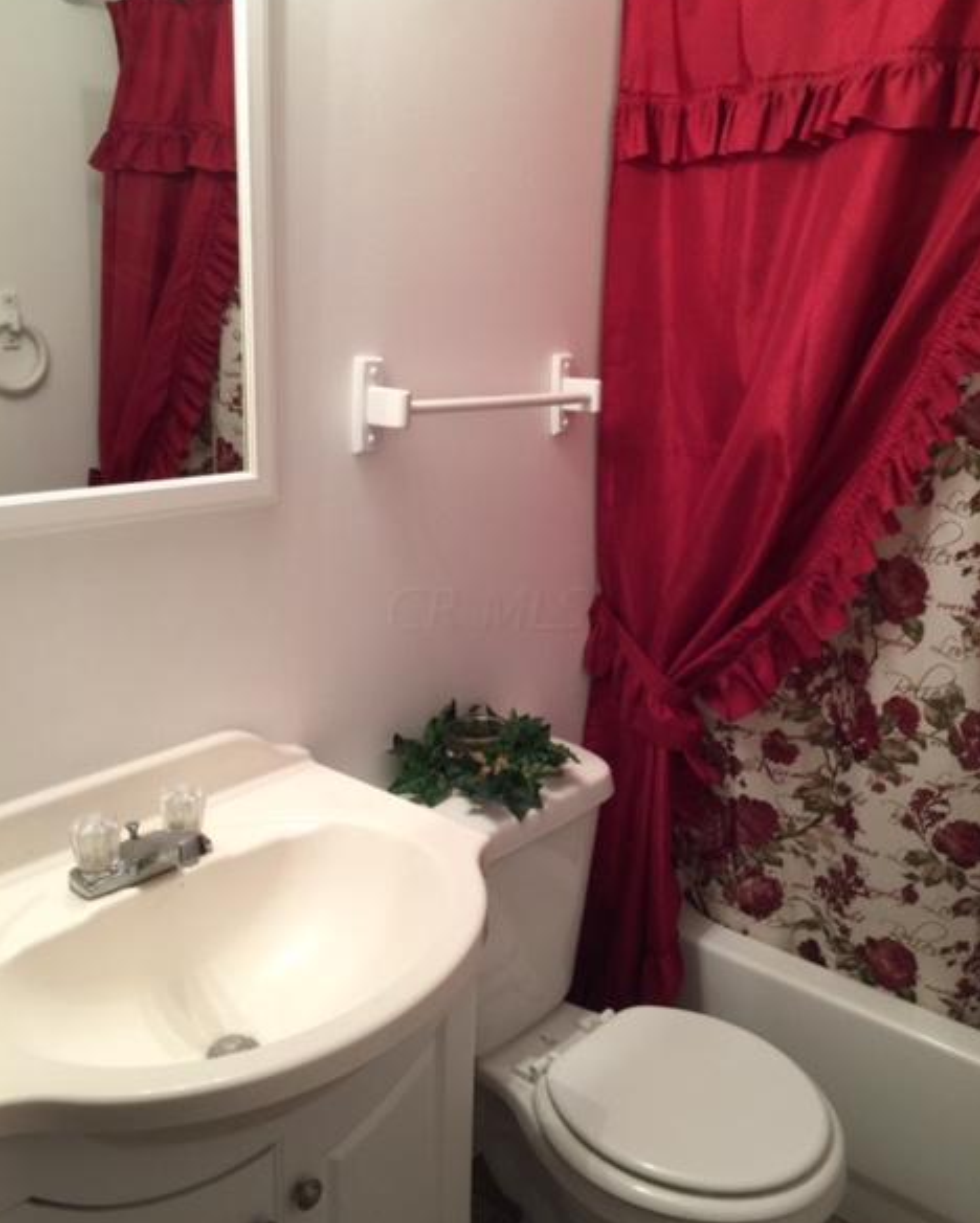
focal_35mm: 31
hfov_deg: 47.2
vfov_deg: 57.1
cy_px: 607
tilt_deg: -14.5
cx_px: 486
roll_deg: -2.0
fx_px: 1123
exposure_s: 1/30
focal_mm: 4.15
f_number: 2.2
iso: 50
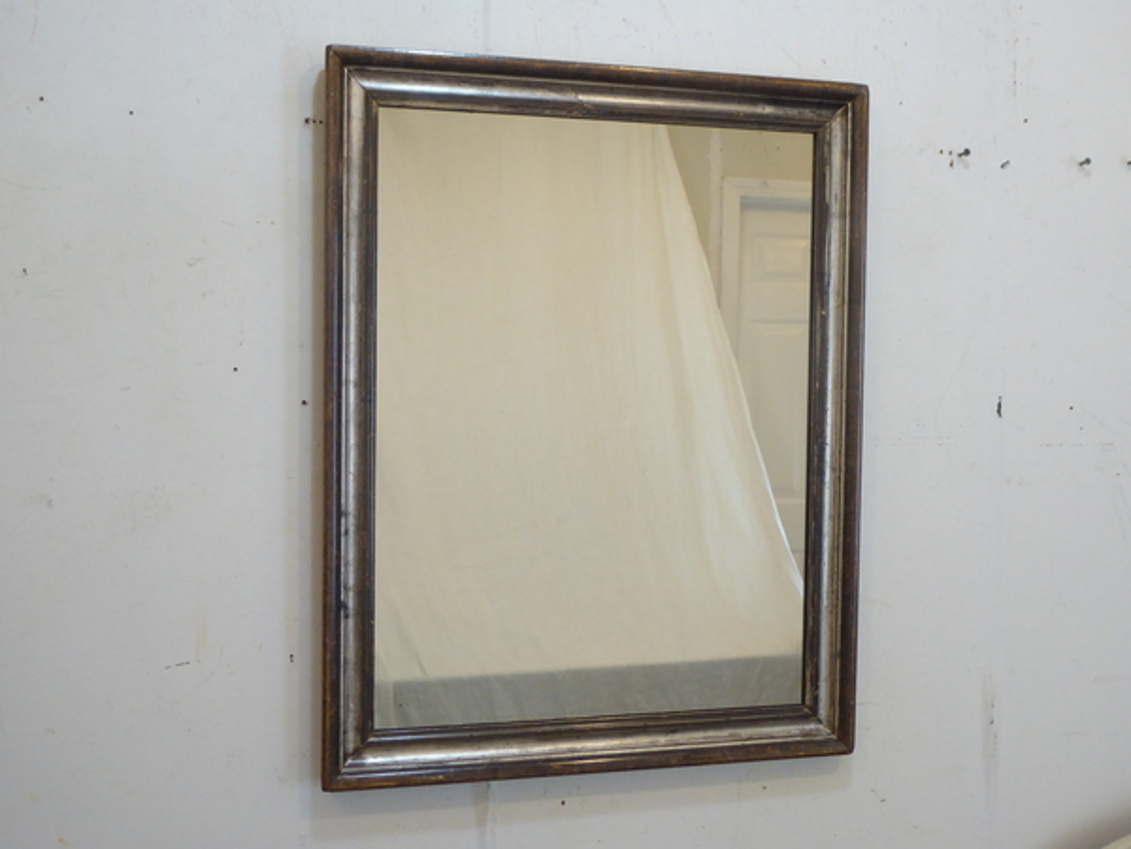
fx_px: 1274
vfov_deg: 36.8
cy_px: 424
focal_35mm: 39
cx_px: 566
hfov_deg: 47.9
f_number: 3.7
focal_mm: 6.7
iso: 400
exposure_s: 1/30
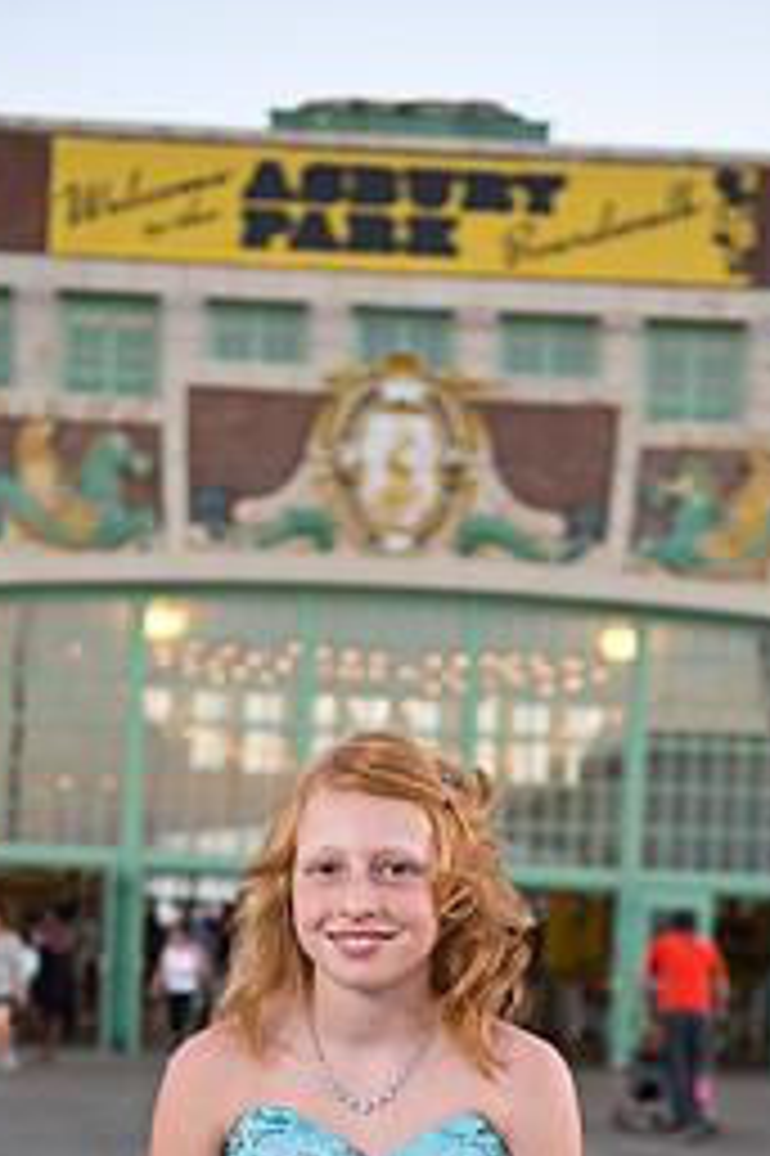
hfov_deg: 17.7
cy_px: 994
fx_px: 2474
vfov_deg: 25.7
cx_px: 394
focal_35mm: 77
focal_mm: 44
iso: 800
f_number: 3.2
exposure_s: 1/250
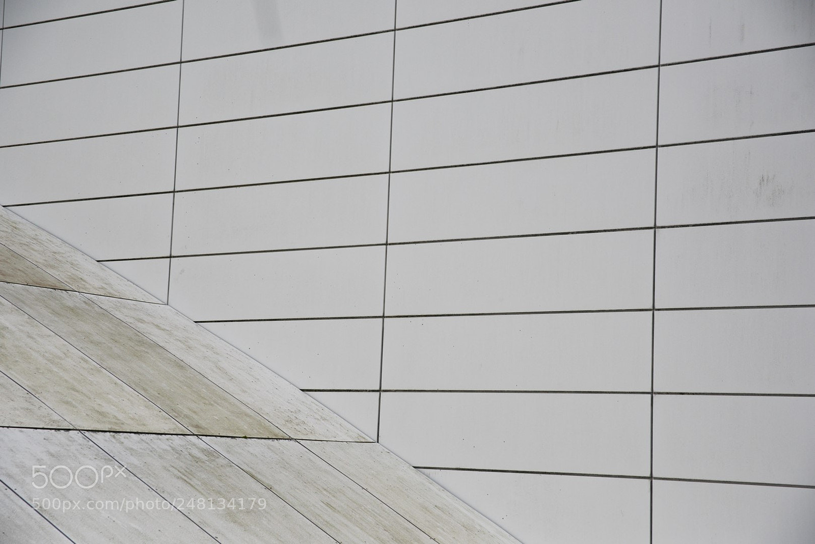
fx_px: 1585
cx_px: 408
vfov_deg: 19.5
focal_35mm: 70
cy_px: 272
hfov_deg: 28.8
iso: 1600
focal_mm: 70
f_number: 6.3
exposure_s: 1/2500
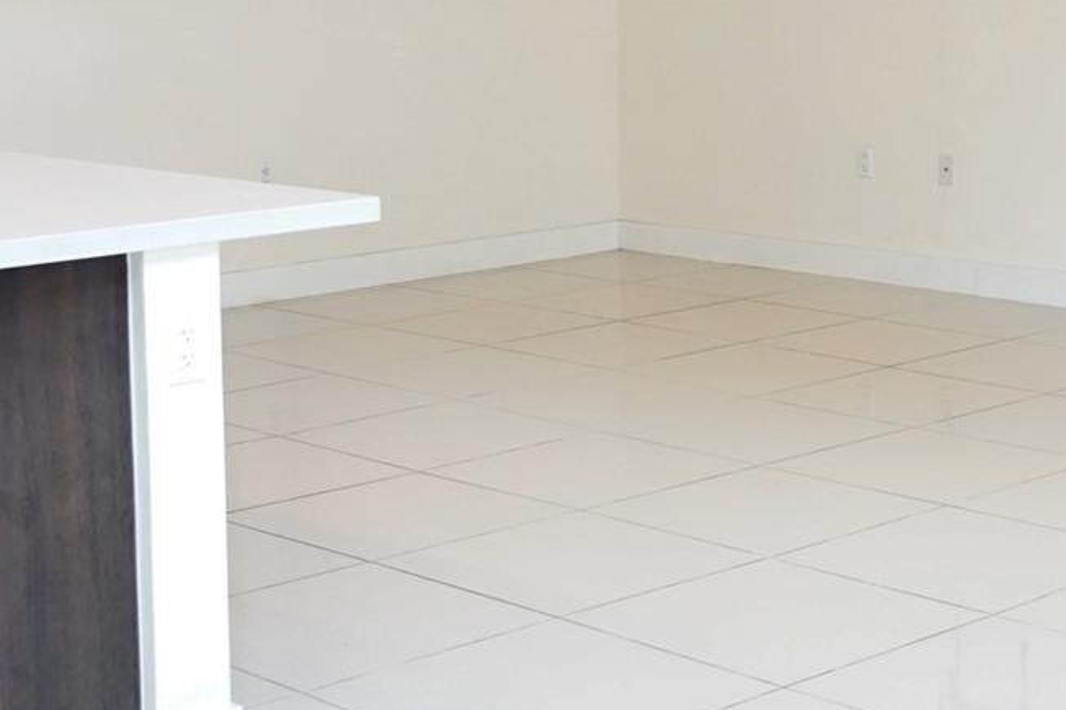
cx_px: 771
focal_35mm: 76
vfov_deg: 17.6
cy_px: 33
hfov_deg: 26.4
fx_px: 2250
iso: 800
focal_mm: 21
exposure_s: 1/60
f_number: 4
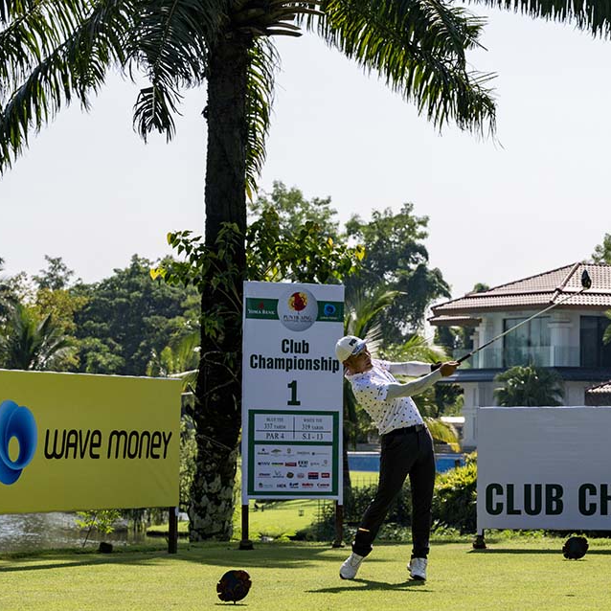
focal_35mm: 110
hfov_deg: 15.8
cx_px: 401
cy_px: 306
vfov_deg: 15.8
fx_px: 2197
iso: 450
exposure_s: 1/2000
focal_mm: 86
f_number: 6.3
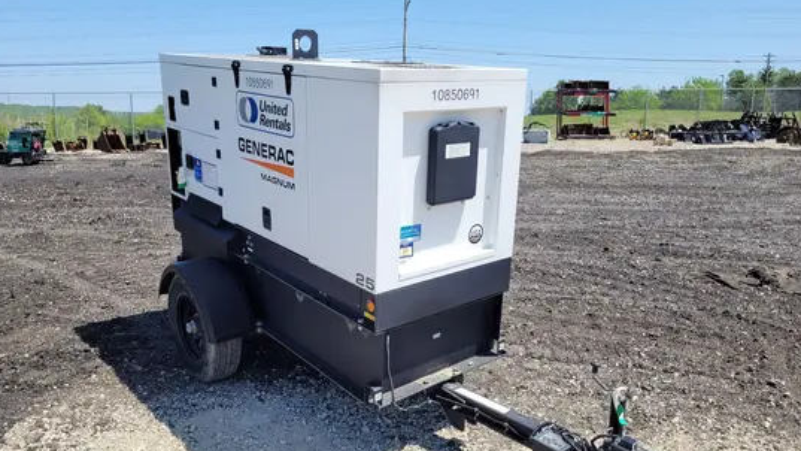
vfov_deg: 40.2
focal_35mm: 29
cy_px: 241
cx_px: 406
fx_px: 616
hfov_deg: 66.1
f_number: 1.8
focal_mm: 5.4
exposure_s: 1/1910
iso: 40
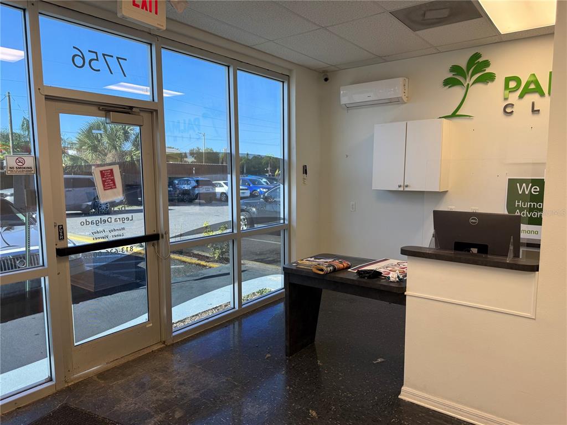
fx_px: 393
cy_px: 212
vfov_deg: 56.8
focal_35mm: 24
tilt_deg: -5.1
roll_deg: -0.4
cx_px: 284
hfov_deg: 71.6
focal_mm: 6.76
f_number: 1.78
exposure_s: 1/120
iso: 100
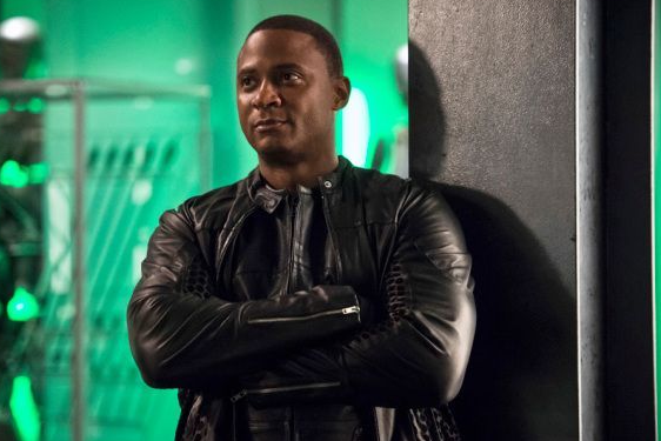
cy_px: 229
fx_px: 2883
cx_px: 299
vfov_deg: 8.7
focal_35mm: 157
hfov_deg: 13.1
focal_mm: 140
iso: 6400
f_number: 2.8
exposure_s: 1/200
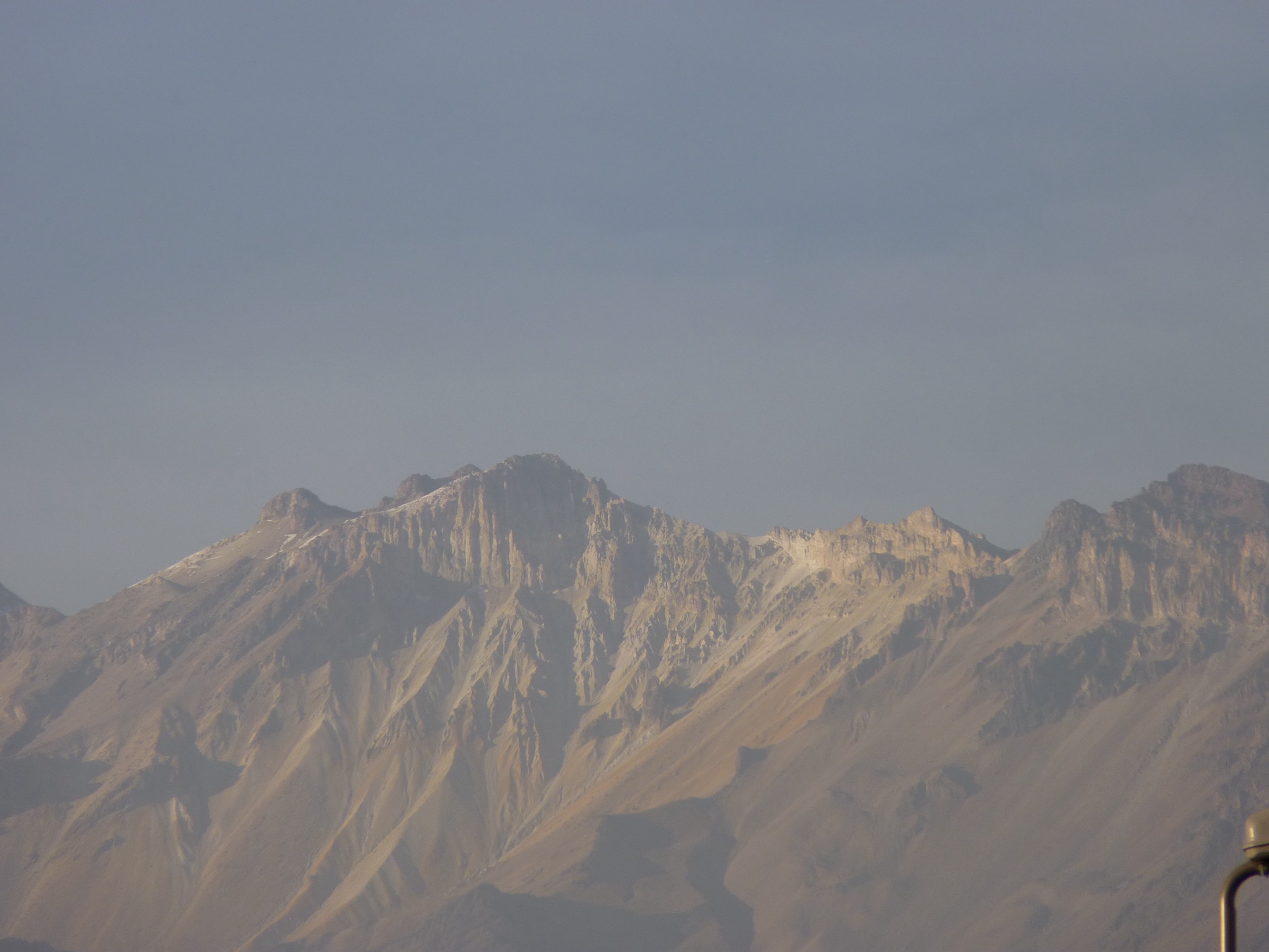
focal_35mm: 428
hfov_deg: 4.6
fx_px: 15690
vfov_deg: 3.5
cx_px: 634
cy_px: 476
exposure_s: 1/250
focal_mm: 76.1
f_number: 5.6
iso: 80
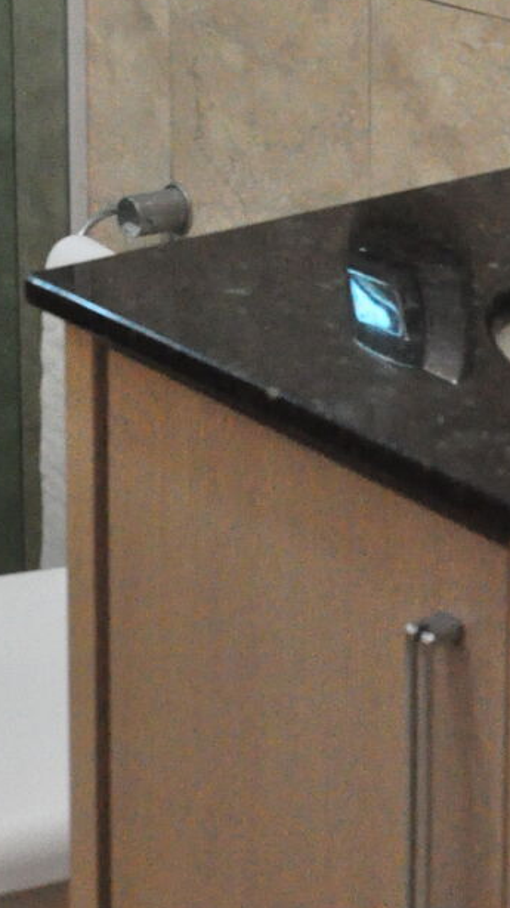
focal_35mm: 108
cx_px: 24
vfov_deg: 18.6
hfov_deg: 11.1
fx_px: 2599
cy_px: -235
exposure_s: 1/20
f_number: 7.1
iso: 3200
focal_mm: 22
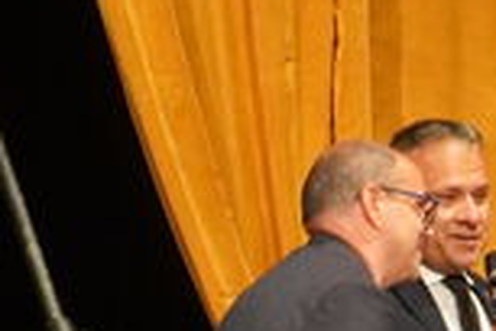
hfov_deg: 10.4
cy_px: 485
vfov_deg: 6.9
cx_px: 493
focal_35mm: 196
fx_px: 2695
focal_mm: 25
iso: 3200
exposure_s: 1/160
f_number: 4
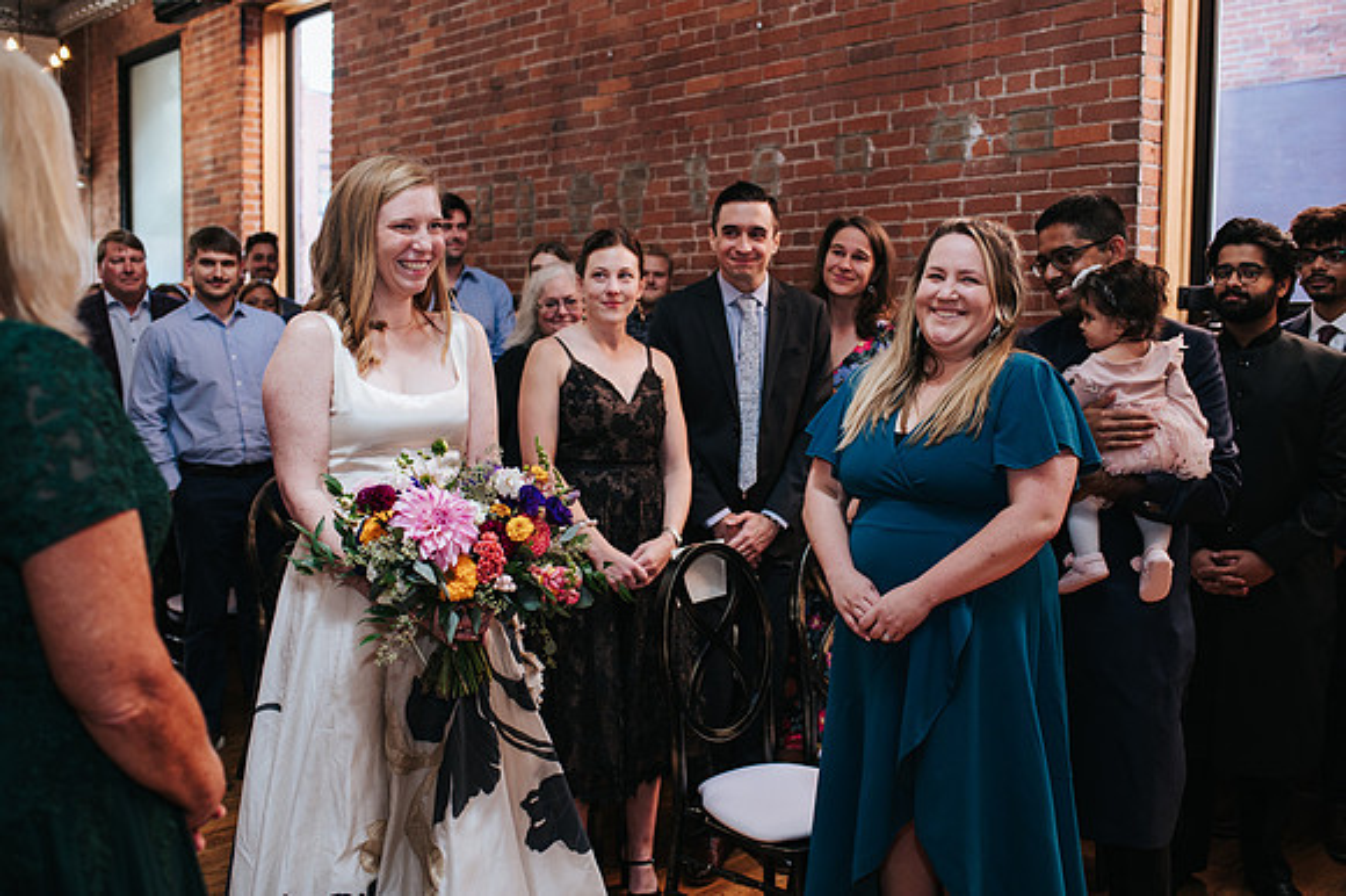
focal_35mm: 36
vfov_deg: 37.1
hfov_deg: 53.6
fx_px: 1334
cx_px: 673
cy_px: 448
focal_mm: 35
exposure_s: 1/200
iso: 800
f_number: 3.2
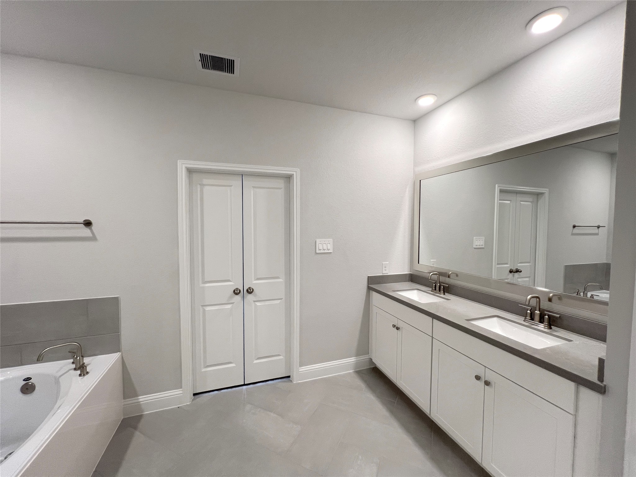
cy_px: 238
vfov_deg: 89.9
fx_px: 239
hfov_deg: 106.2
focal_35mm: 13
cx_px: 318
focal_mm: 1.57
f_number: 1.8
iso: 125
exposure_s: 1/120
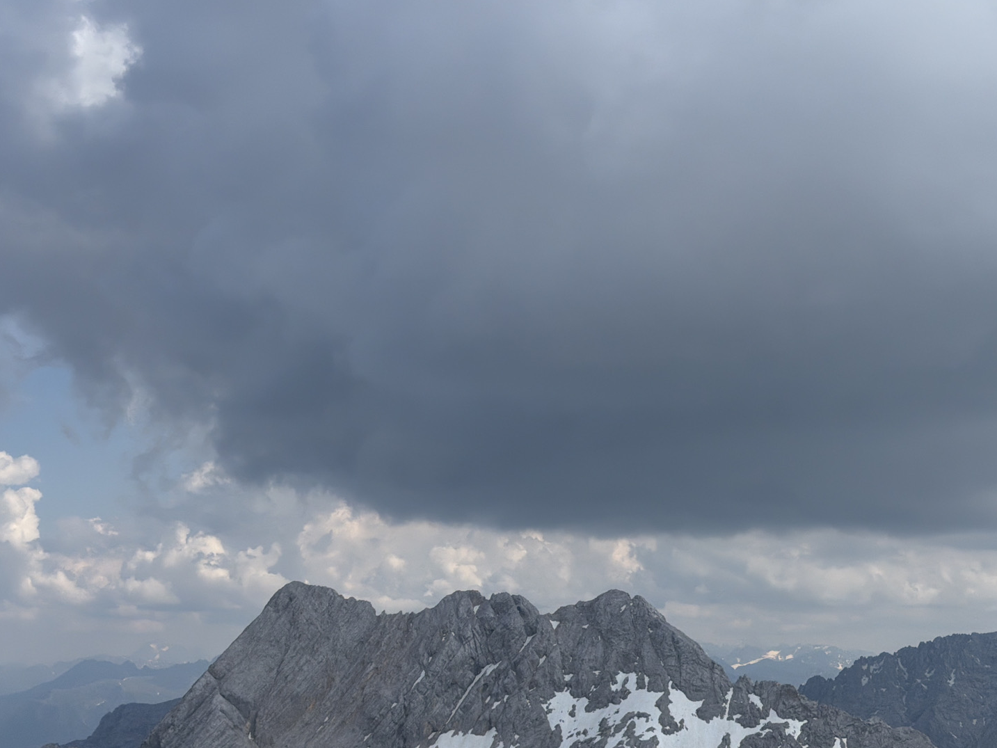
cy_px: 475
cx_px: 458
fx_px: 1930
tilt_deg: +5.3
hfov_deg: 29.0
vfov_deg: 21.9
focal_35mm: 67
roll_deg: -1.4
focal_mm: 6.76
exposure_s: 1/7874
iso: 80
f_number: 1.78
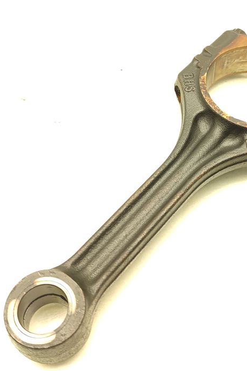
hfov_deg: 28.8
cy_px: 139
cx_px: 185
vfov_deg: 42.4
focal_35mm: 46
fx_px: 474
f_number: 1.89
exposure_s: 1/80
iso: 200
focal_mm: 5.89
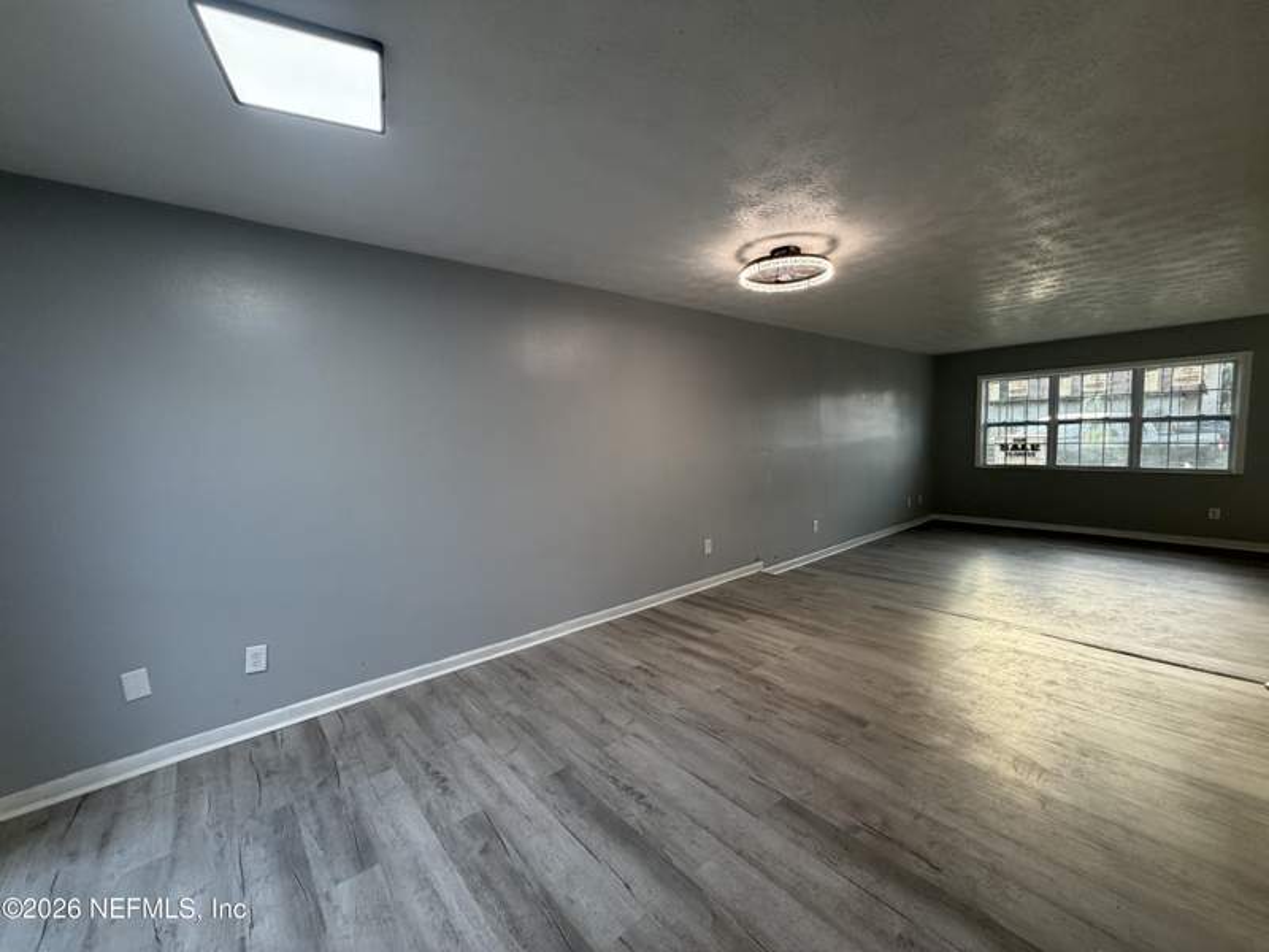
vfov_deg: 85.7
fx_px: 513
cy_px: 476
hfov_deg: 102.1
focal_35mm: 14
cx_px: 634
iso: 160
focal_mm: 2.22
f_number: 2.2
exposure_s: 1/120
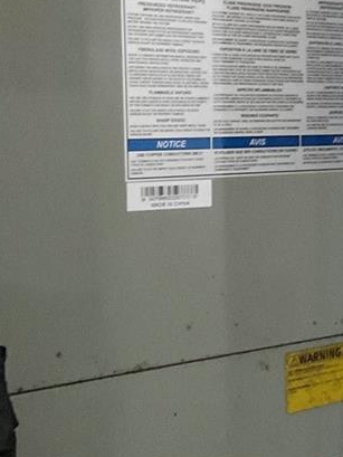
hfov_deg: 17.0
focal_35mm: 85
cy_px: 211
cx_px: 334
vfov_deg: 23.0
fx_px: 1122
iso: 500
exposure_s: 1/20
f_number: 1.8
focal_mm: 3
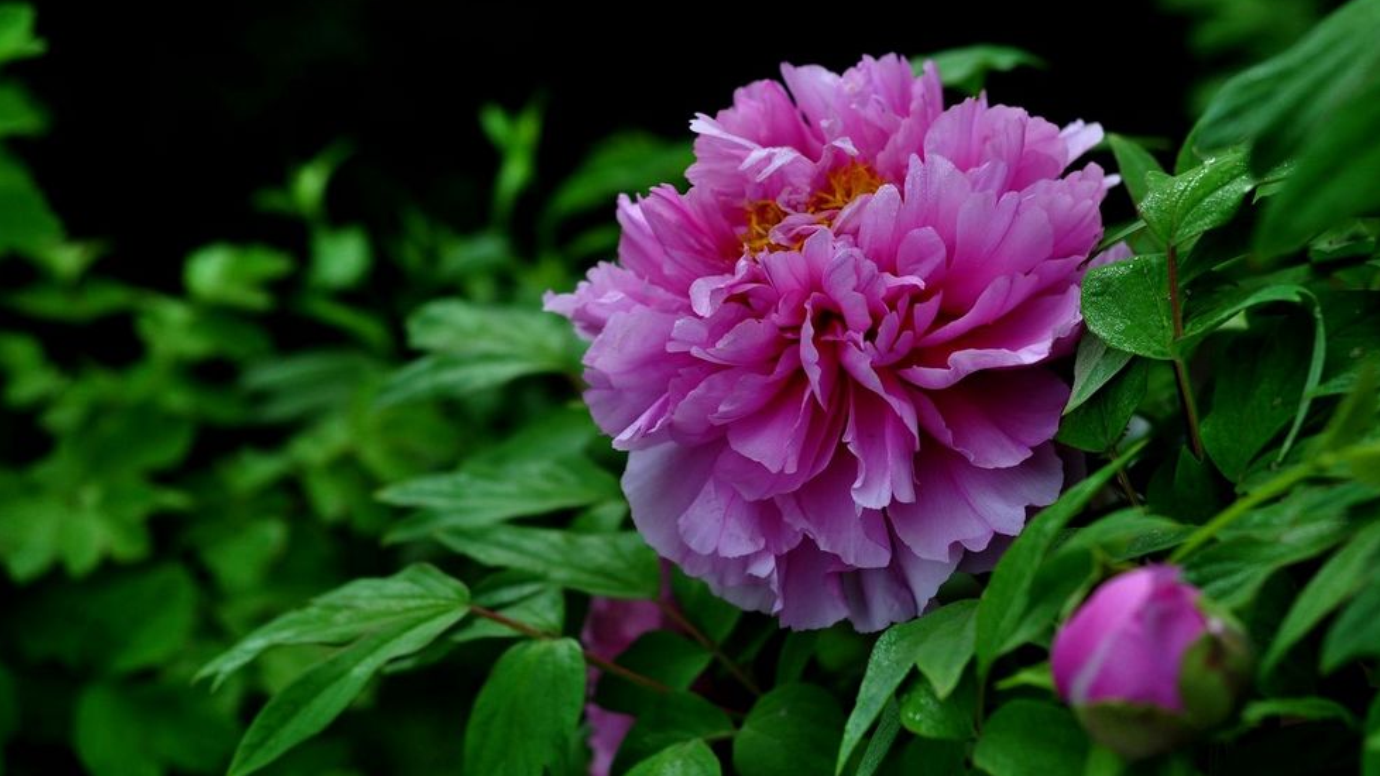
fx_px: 2891
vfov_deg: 15.3
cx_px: 691
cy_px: 334
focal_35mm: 79
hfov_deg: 26.9
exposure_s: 1/2000
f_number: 3.2
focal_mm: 50
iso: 200
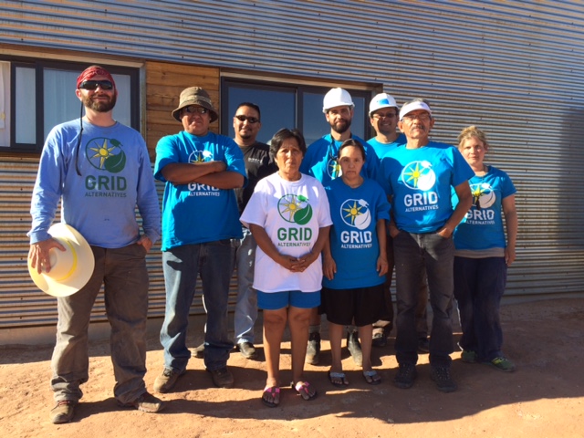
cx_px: 292
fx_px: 489
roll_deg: +0.6
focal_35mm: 29
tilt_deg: -0.9
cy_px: 219
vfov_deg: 48.2
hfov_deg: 61.7
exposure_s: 1/892
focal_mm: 4.15
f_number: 2.2
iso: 32
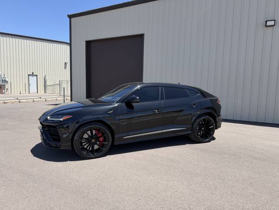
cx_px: 140
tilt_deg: -5.6
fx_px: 193
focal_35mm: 24
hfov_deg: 71.6
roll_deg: -1.0
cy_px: 105
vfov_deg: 56.8
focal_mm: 6.76
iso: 80
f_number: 1.78
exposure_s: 1/2907
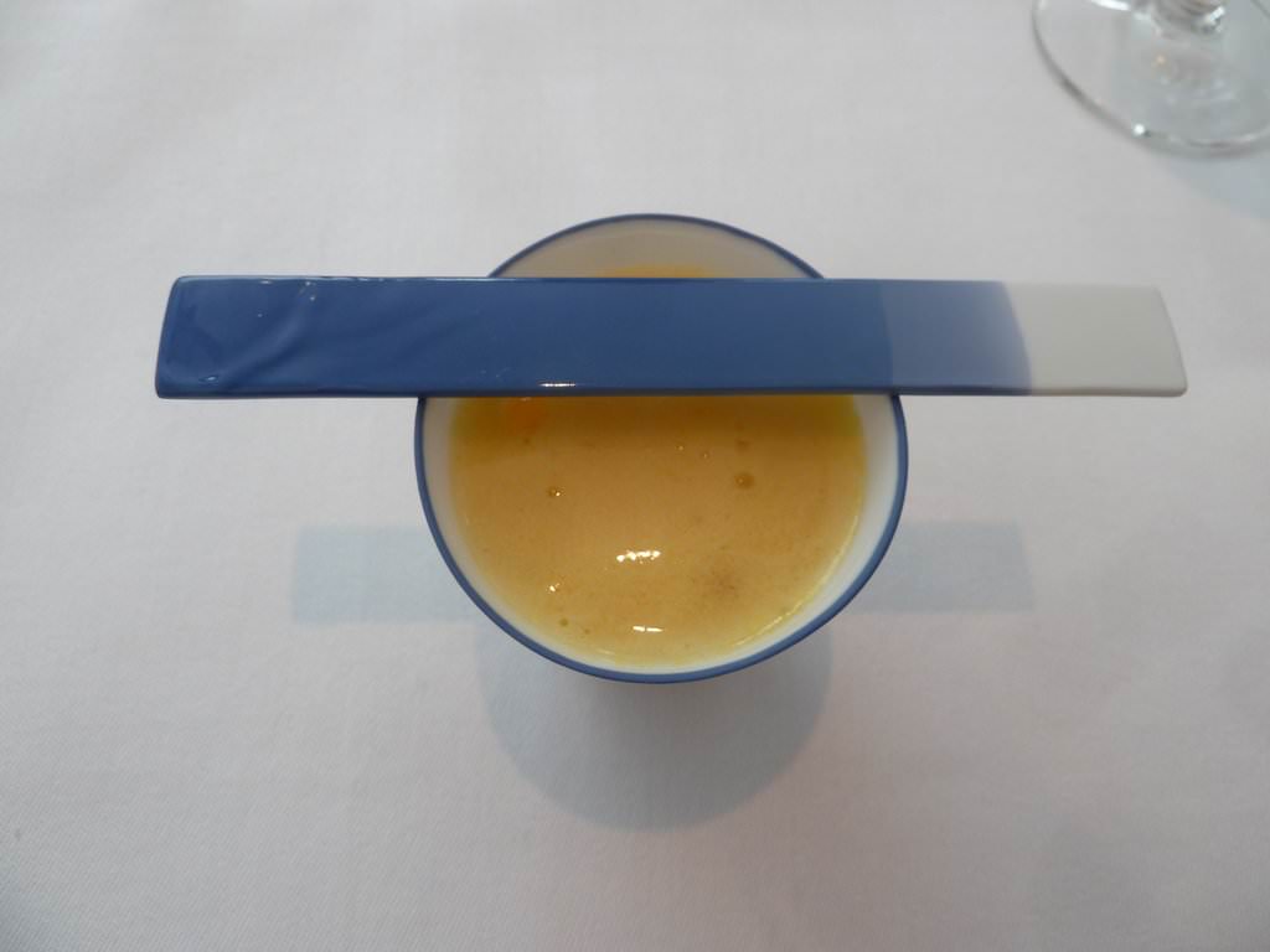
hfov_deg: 69.4
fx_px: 917
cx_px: 635
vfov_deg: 54.9
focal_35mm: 25
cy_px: 476
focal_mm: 4.1
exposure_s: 1/30
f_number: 3.3
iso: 125
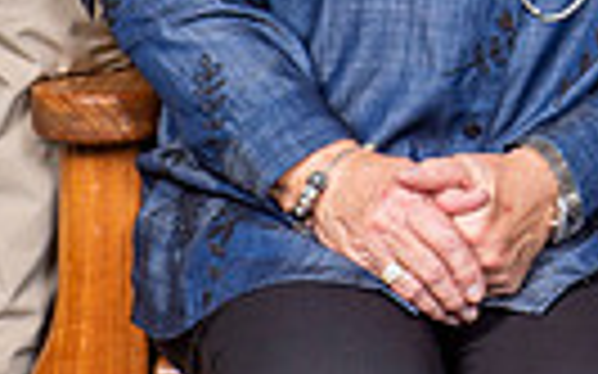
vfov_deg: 4.0
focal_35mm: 322
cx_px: 1163
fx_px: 5246
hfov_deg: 6.4
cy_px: -419
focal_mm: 62
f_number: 7.1
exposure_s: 1/125
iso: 160
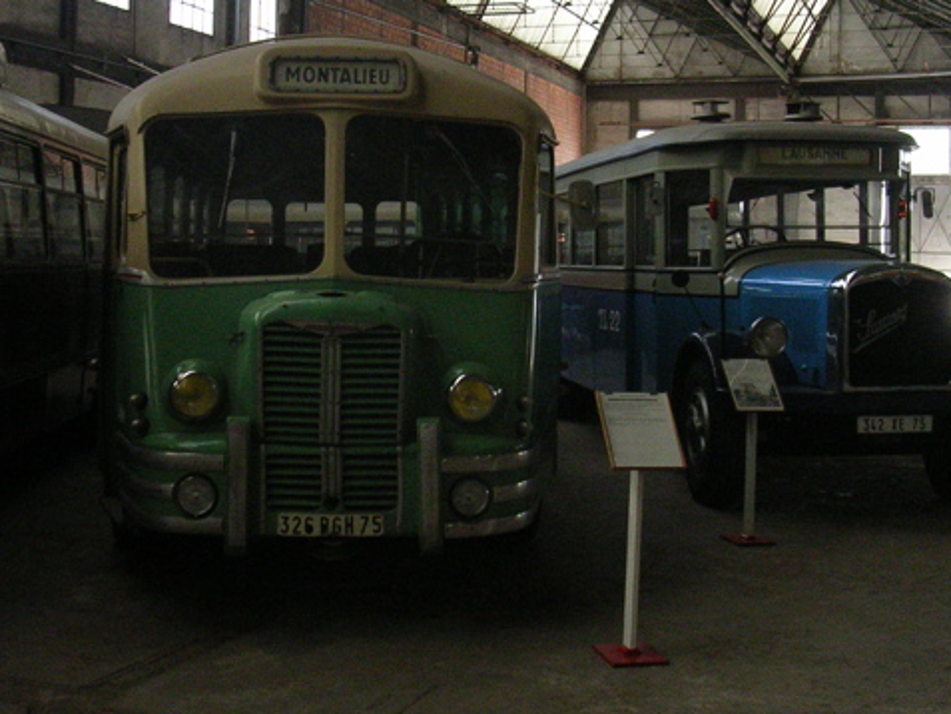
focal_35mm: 51
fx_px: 1401
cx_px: 476
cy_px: 321
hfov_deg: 37.5
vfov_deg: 28.6
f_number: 2.8
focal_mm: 5.8
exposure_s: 1/90
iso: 200
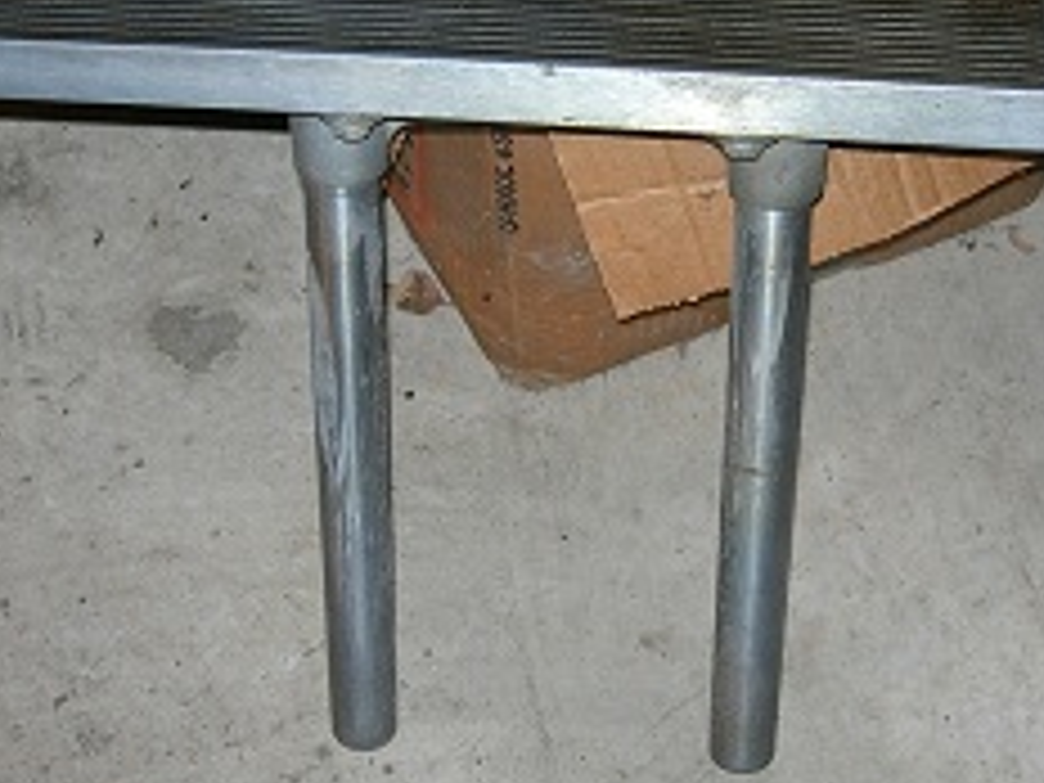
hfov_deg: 22.9
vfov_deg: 17.3
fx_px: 2564
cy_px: 205
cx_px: 718
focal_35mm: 85
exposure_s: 1/60.1
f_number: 2.8
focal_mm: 7.8
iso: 64
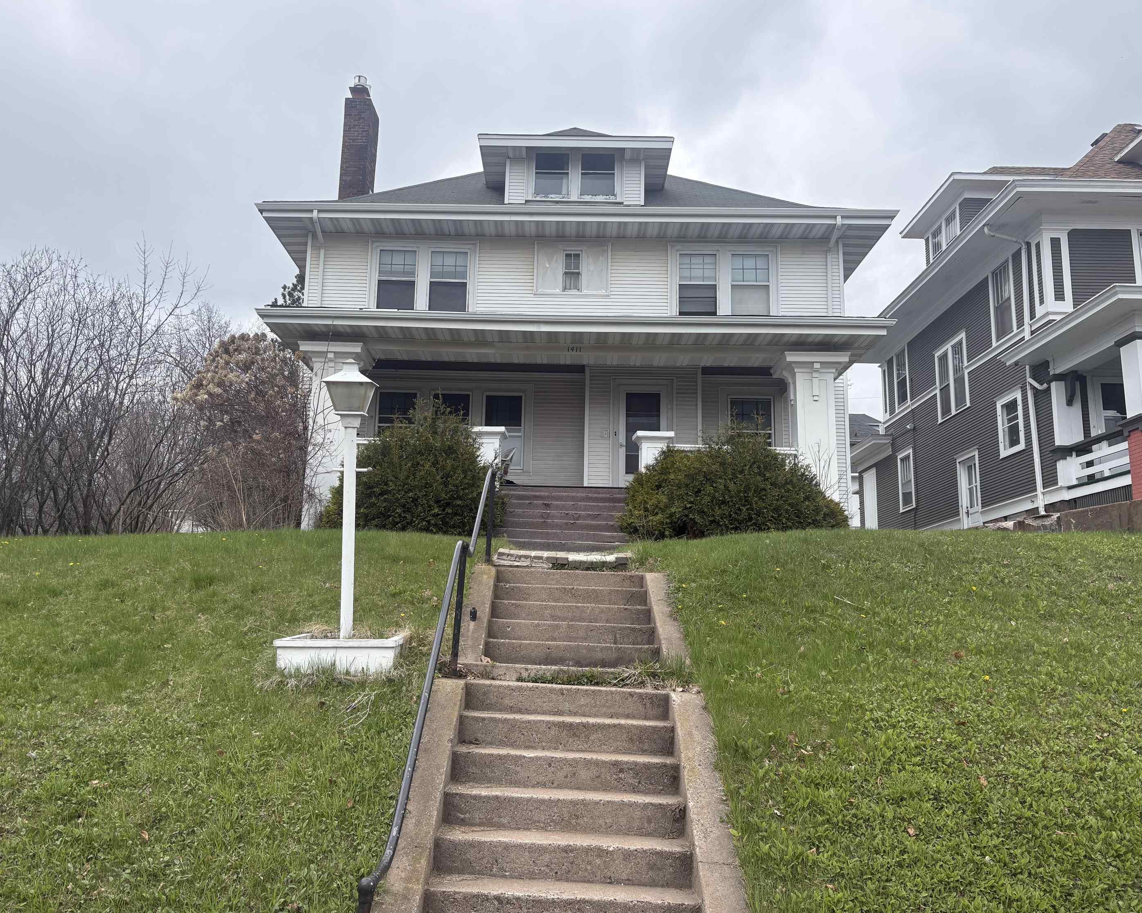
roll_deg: -1.0
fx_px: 946
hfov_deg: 62.2
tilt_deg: +11.7
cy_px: 449
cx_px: 544
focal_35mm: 28
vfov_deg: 51.5
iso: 50
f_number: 1.6
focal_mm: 5.96
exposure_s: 1/2364
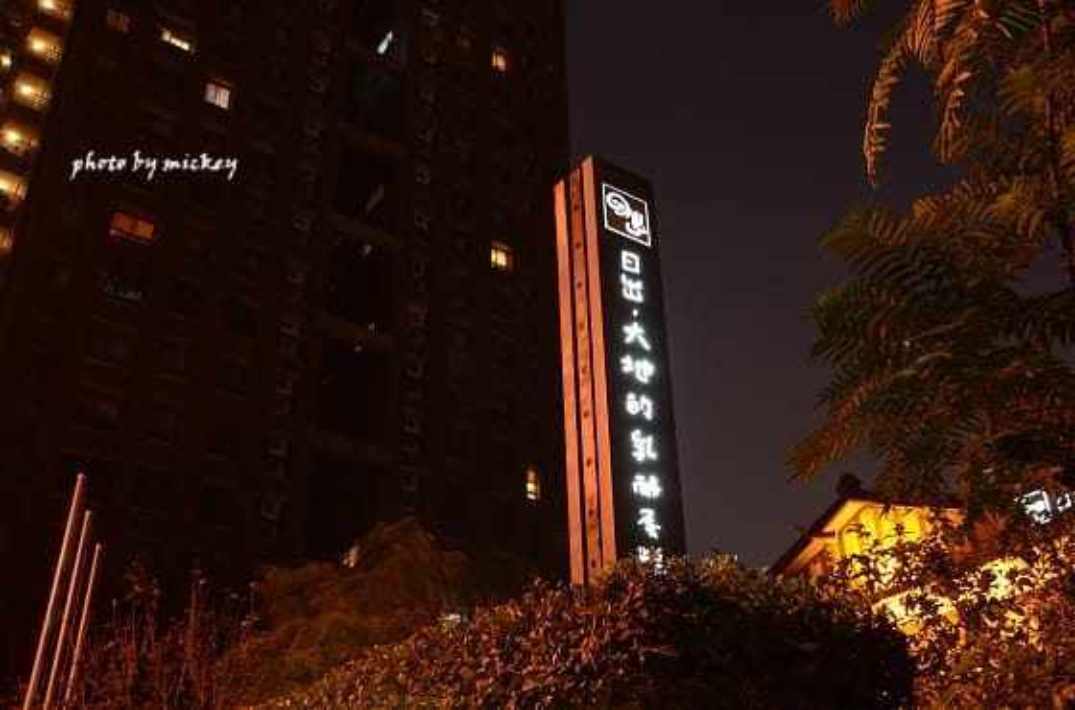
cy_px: 355
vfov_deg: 32.8
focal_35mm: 40
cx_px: 538
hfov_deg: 48.0
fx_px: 1206
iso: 1600
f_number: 3.8
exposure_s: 1/10
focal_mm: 27
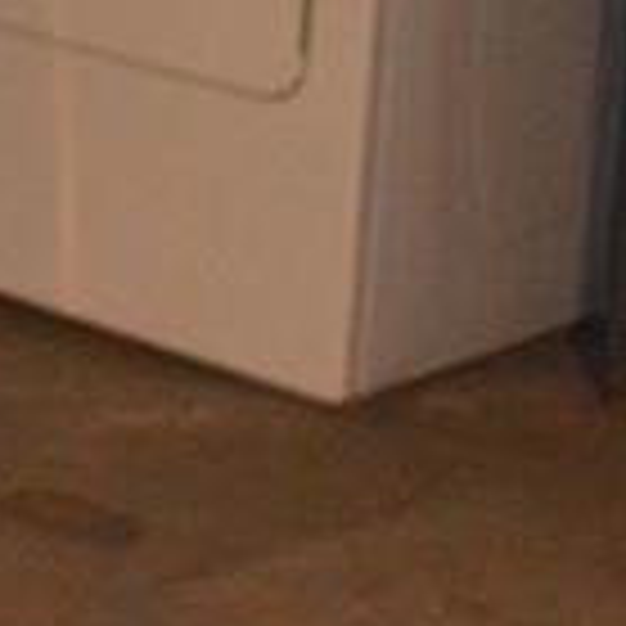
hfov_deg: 9.3
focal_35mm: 169
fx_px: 3458
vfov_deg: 9.5
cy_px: -707
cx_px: -883
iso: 3200
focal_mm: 18
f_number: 3.5
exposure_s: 1/60
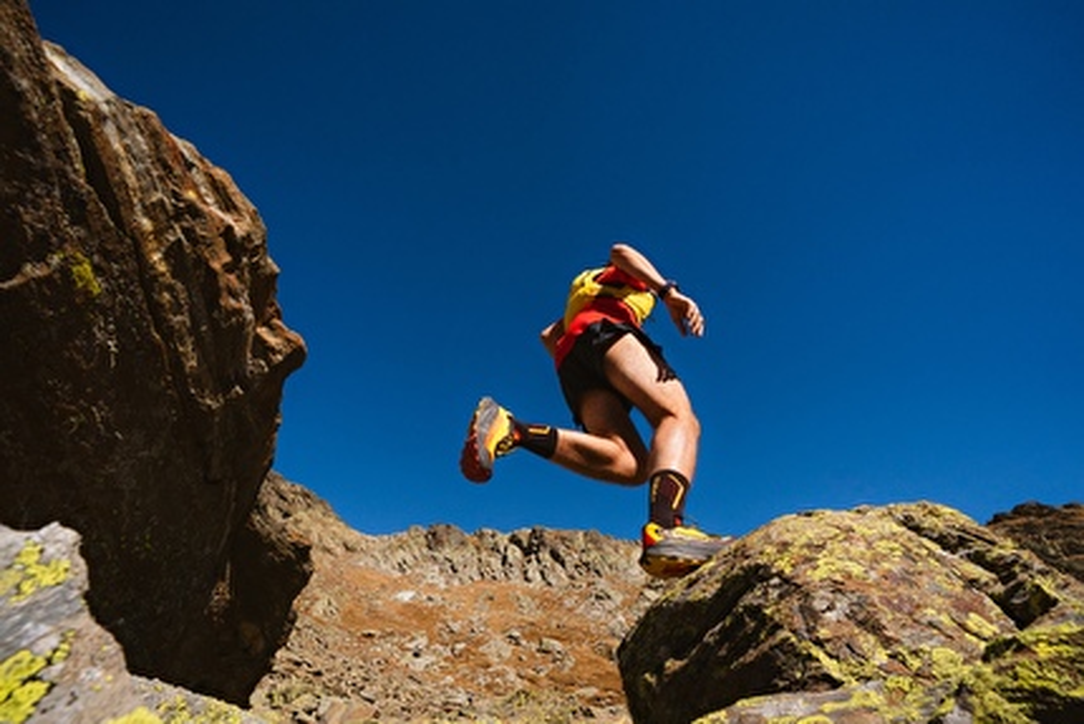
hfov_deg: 96.7
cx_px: 542
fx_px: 482
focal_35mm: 16
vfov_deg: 73.8
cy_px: 362
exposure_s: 1/1250
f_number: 11
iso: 400
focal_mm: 16
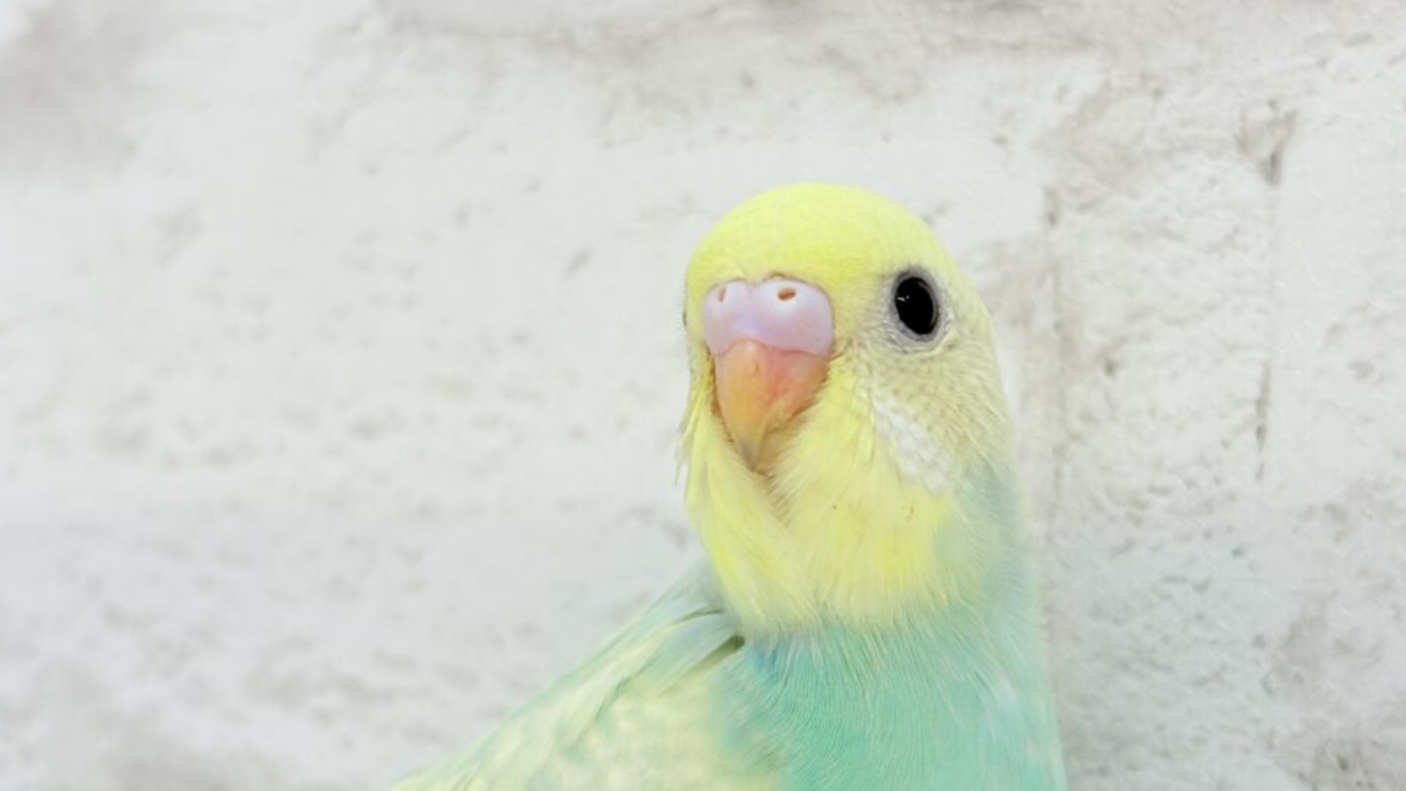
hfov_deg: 30.1
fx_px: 2609
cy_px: 578
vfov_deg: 17.1
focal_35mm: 70
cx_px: 744
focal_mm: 5.96
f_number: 1.6
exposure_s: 1/100
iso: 80
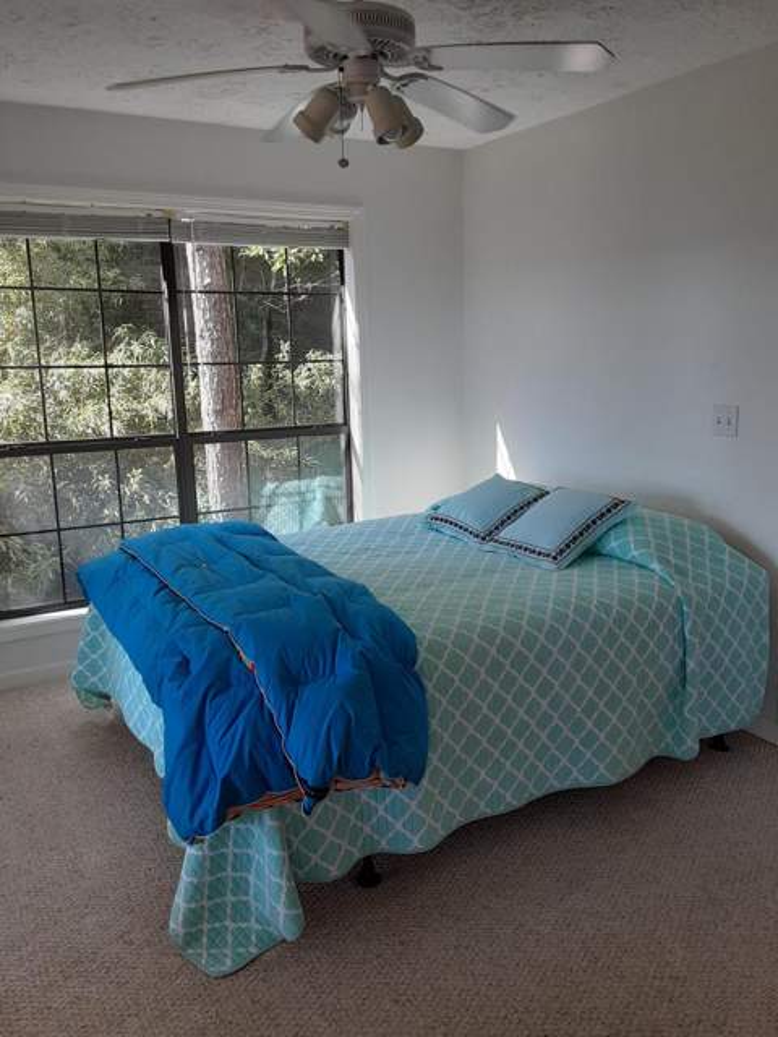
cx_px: 389
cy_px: 518
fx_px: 809
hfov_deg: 51.4
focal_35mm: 27
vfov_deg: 65.3
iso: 40
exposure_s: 1/130
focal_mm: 2.91
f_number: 1.9
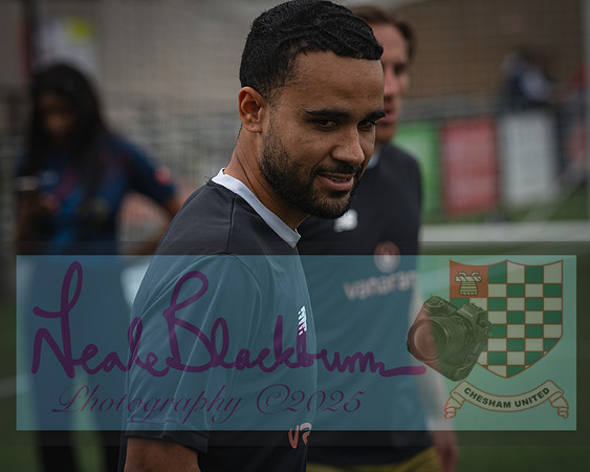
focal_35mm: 227
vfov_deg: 6.8
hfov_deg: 8.5
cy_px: 236
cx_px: 240
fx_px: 3971
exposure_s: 1/1150
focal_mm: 135
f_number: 4
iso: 200
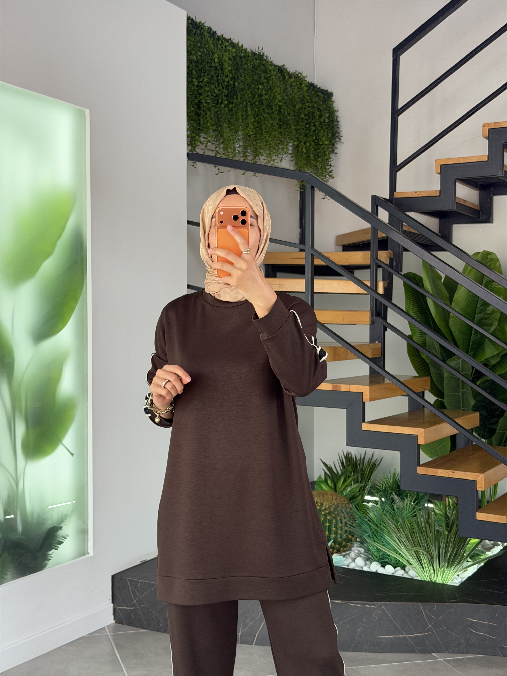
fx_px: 937
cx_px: 254
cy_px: 338
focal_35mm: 48
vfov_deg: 39.7
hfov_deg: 30.3
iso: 64
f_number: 1.78
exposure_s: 1/185
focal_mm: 6.76
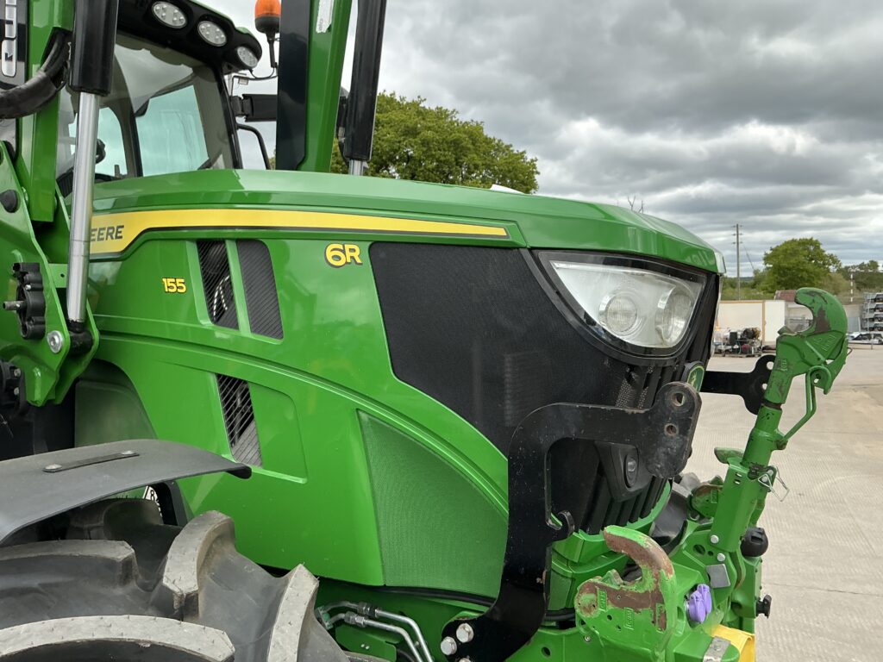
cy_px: 331
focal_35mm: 28
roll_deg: +1.1
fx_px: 714
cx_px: 442
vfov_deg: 49.7
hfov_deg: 63.4
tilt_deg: +2.4
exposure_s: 1/650
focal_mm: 3
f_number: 1.8
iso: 25
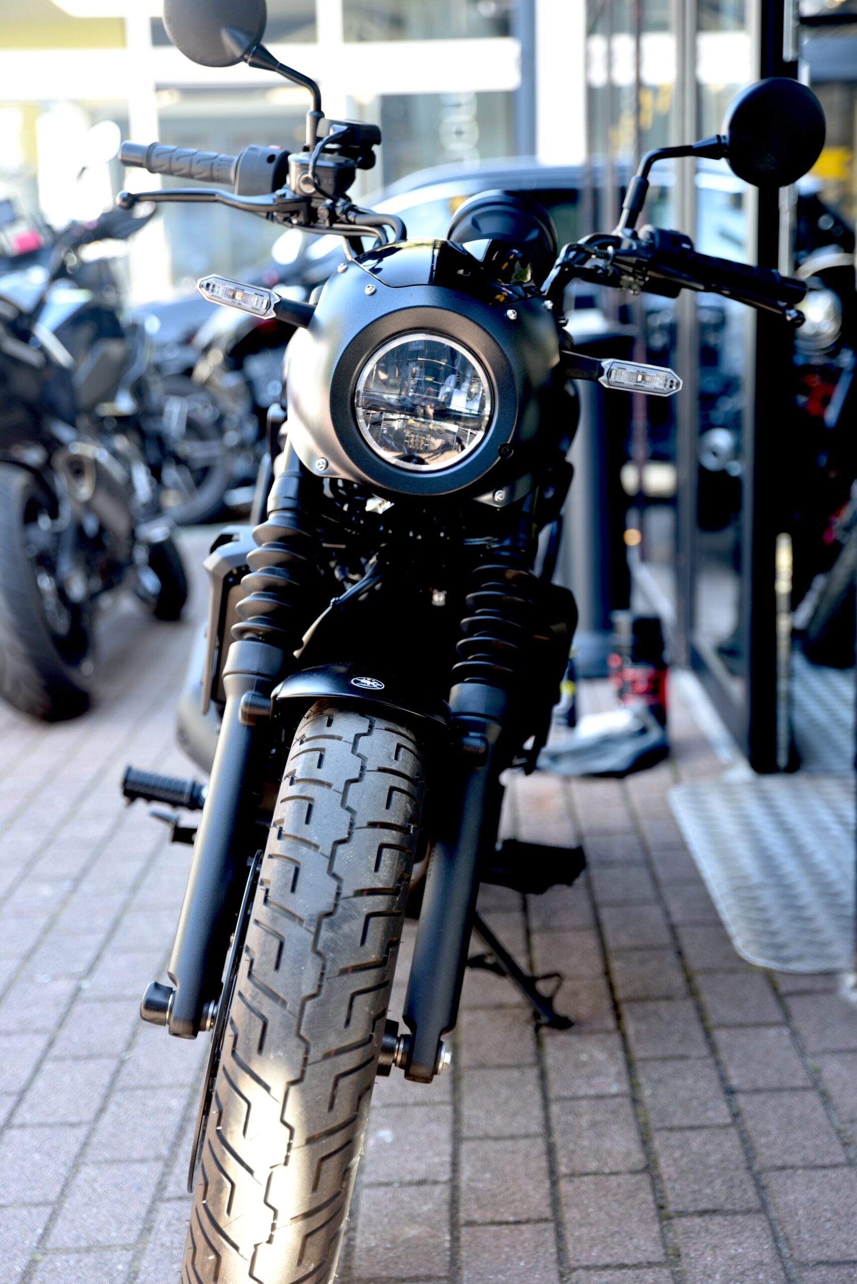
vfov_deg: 33.4
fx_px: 2140
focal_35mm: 60
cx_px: 428
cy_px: 642
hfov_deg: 22.6
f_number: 2.8
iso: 100
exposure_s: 1/30
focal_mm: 60
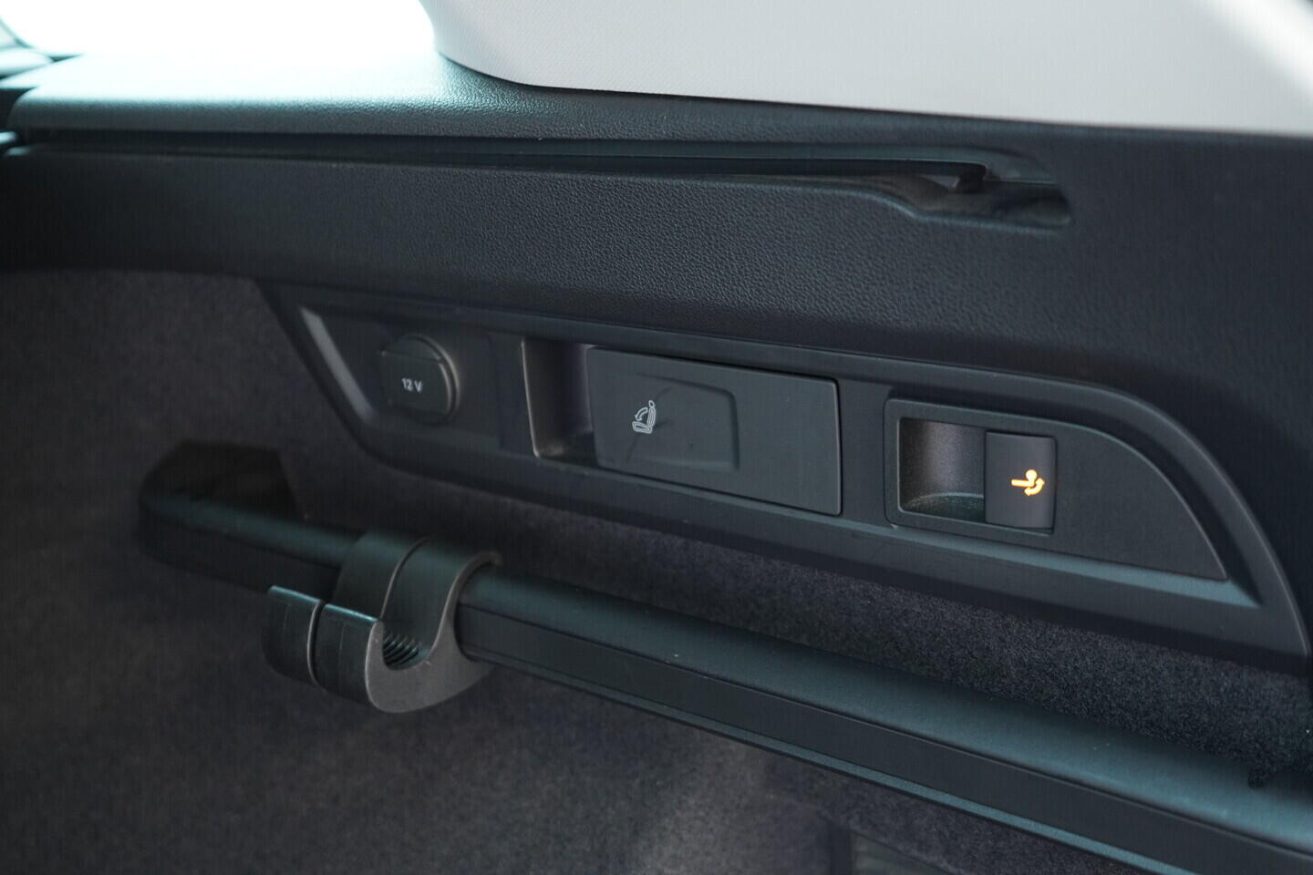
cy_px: 438
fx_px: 1313
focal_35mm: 36
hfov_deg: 53.1
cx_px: 656
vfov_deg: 36.9
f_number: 2.8
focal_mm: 24
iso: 1000
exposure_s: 1/40
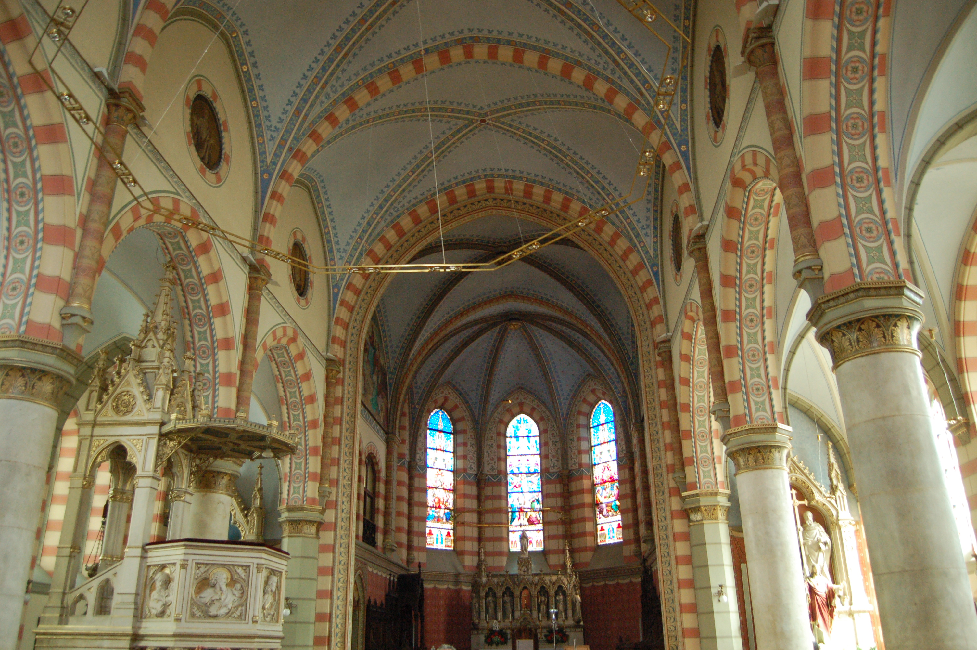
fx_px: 732
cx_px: 488
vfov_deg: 47.8
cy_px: 325
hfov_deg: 67.4
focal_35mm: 27
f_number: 3.5
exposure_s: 1/40
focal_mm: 18
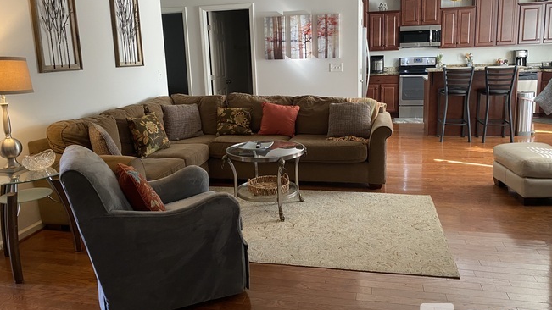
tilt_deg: -9.9
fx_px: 424
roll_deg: +2.3
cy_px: 125
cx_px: 274
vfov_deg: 40.0
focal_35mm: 29
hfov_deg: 66.1
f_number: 1.8
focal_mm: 4.25
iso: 250
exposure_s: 1/60
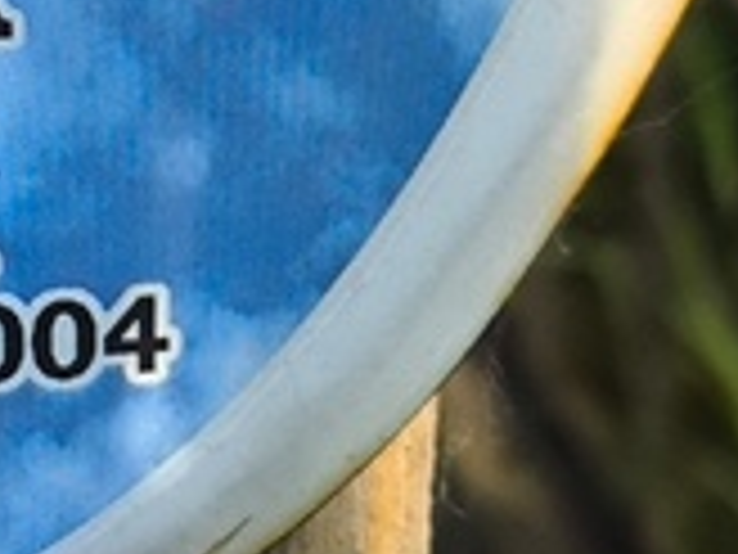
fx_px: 5202
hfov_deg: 8.0
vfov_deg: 6.1
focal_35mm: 244
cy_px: 162
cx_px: -326
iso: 50
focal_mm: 4.71
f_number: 1.7
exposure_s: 1/737
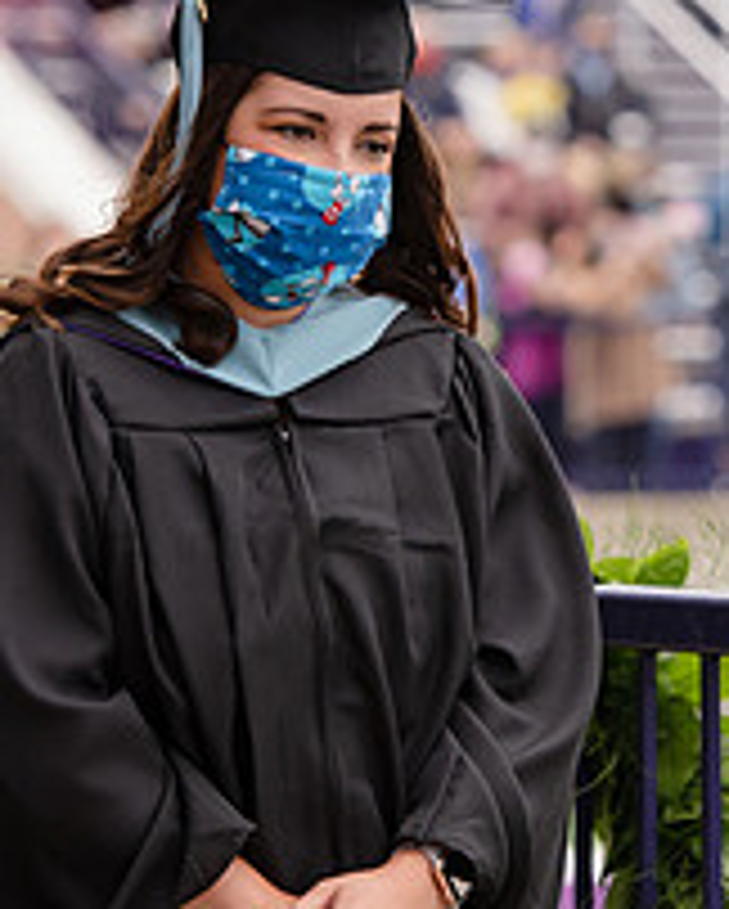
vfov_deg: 4.9
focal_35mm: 391
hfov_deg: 4.0
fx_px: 10529
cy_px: 425
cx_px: 585
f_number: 5
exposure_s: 1/640
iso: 400
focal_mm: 145
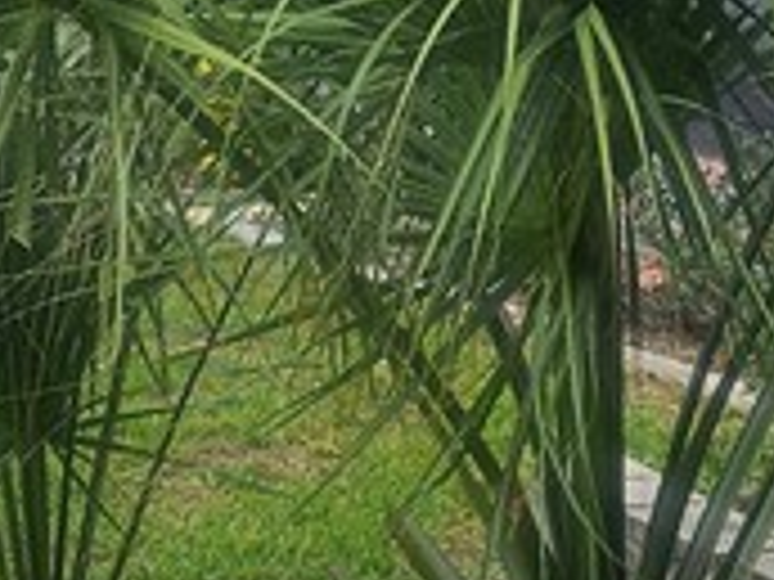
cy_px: -81
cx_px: 760
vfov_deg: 10.2
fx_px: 3197
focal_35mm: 143
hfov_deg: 13.6
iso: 50
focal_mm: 5
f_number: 1.8
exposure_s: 1/3042
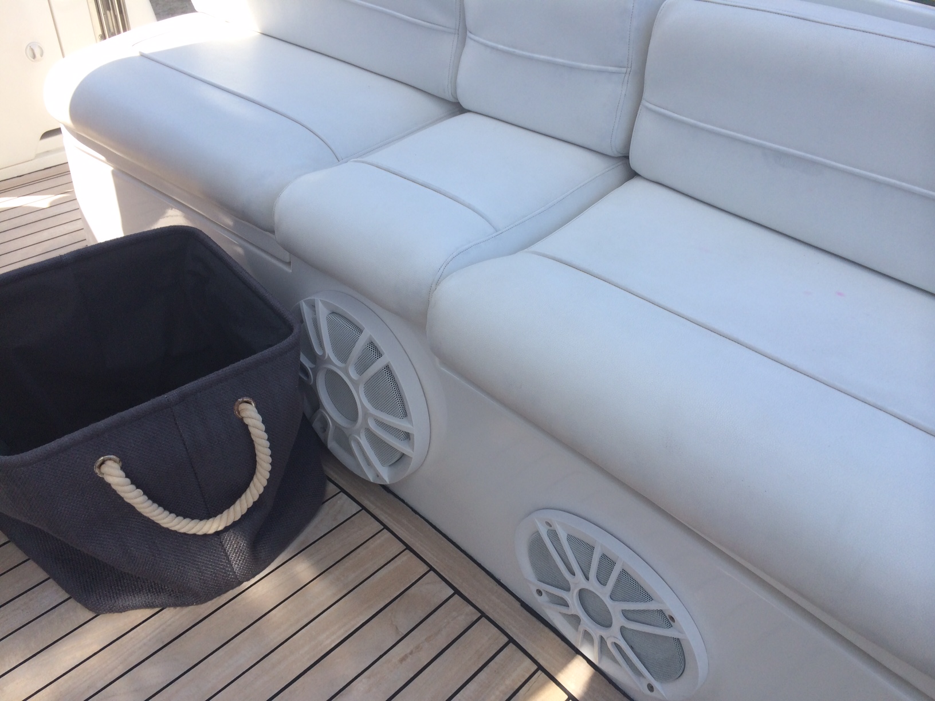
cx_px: 468
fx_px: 810
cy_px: 350
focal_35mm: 30
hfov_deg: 60.0
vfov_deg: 46.8
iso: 32
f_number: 2.2
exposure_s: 1/672
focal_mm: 4.12
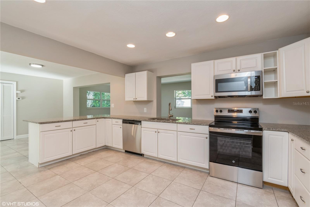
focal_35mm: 15
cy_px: 104
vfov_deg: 77.3
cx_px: 155
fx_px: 129
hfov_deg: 100.4
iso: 200
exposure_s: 1/10
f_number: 8
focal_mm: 10
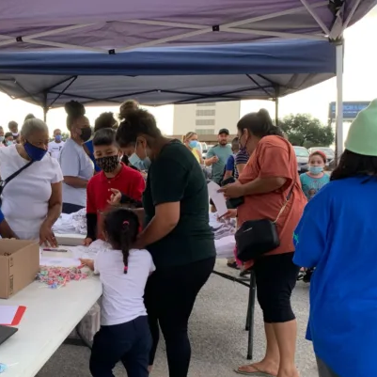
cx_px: 51
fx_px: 542
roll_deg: +0.8
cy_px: 226
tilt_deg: -8.6
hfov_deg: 36.4
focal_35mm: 44
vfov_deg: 38.2
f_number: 1.8
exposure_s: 1/378
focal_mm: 4.25
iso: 25
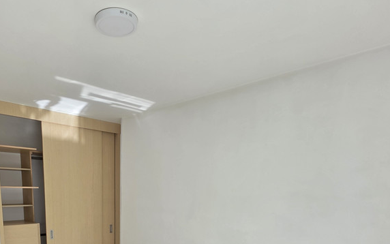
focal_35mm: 26
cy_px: 264
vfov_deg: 39.5
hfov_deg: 69.0
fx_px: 276
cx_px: 140
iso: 25
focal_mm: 2.2
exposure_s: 1/120
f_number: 1.9
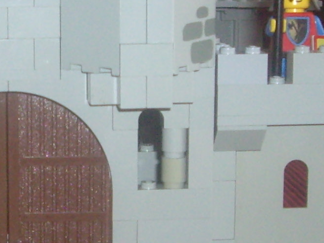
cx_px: 28
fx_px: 1515
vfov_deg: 9.2
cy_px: 93
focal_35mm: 162
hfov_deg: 12.1
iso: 200
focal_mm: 6.2
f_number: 2.7
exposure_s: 1/40
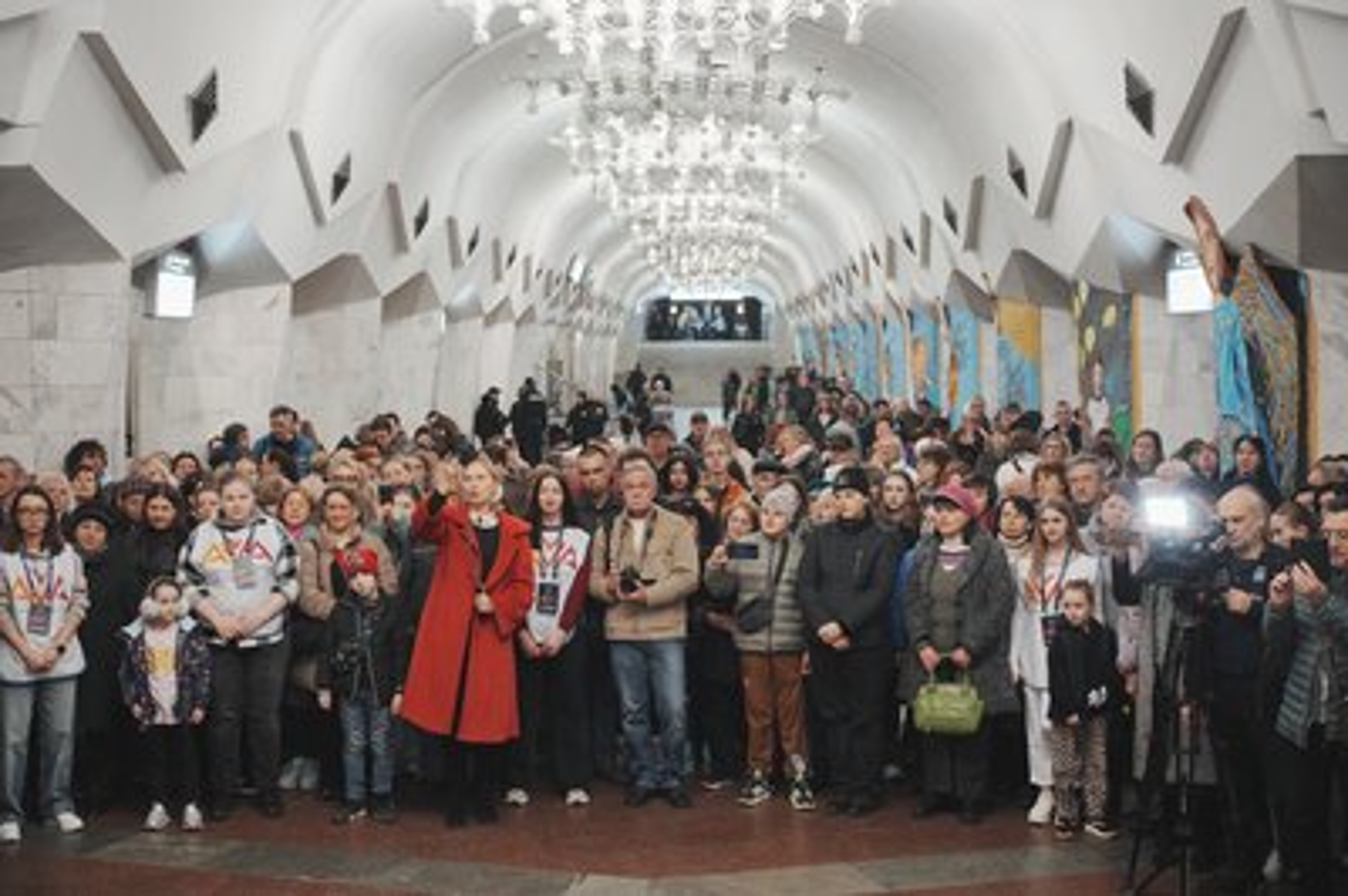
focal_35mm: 51
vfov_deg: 26.4
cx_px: 674
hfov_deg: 38.9
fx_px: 1908
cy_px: 448
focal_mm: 51
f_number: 3.2
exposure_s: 1/400
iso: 3200
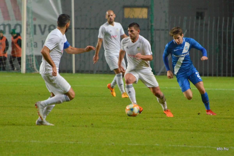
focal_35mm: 450
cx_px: 117
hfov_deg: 4.6
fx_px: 2926
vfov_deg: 3.1
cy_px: 78
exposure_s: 1/400
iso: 2500
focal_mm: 300
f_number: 5.6
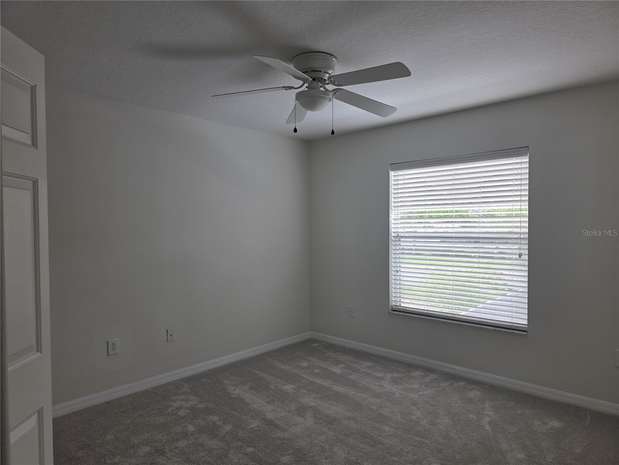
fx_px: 411
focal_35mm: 23
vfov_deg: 58.9
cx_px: 310
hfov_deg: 73.9
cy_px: 232
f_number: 1.7
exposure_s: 1/180
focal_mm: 6.3
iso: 80
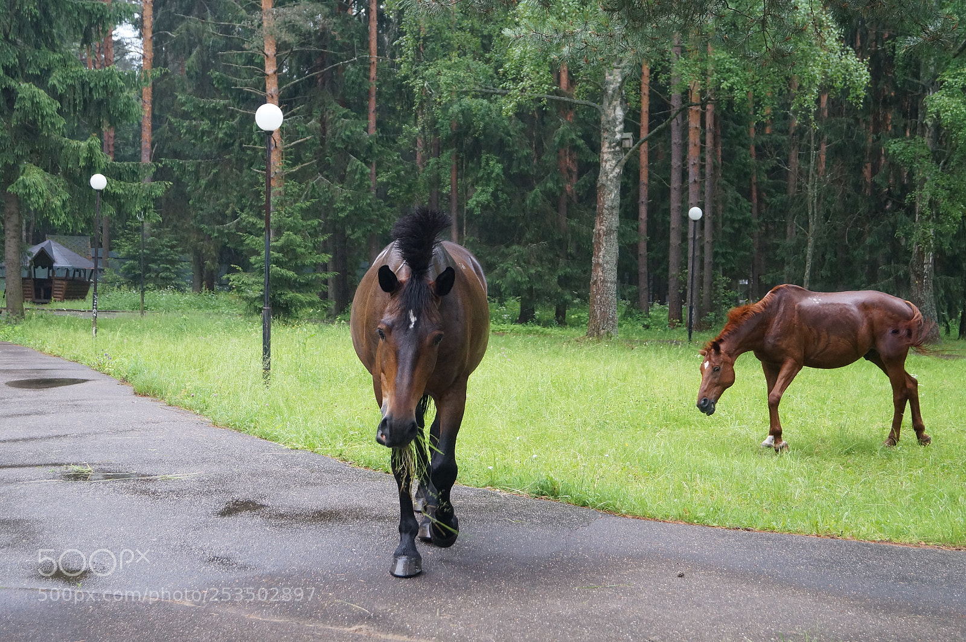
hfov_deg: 43.6
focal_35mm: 45
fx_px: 1206
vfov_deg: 29.8
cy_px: 321
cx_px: 483
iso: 1000
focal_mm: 30
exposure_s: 1/160
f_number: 4.5
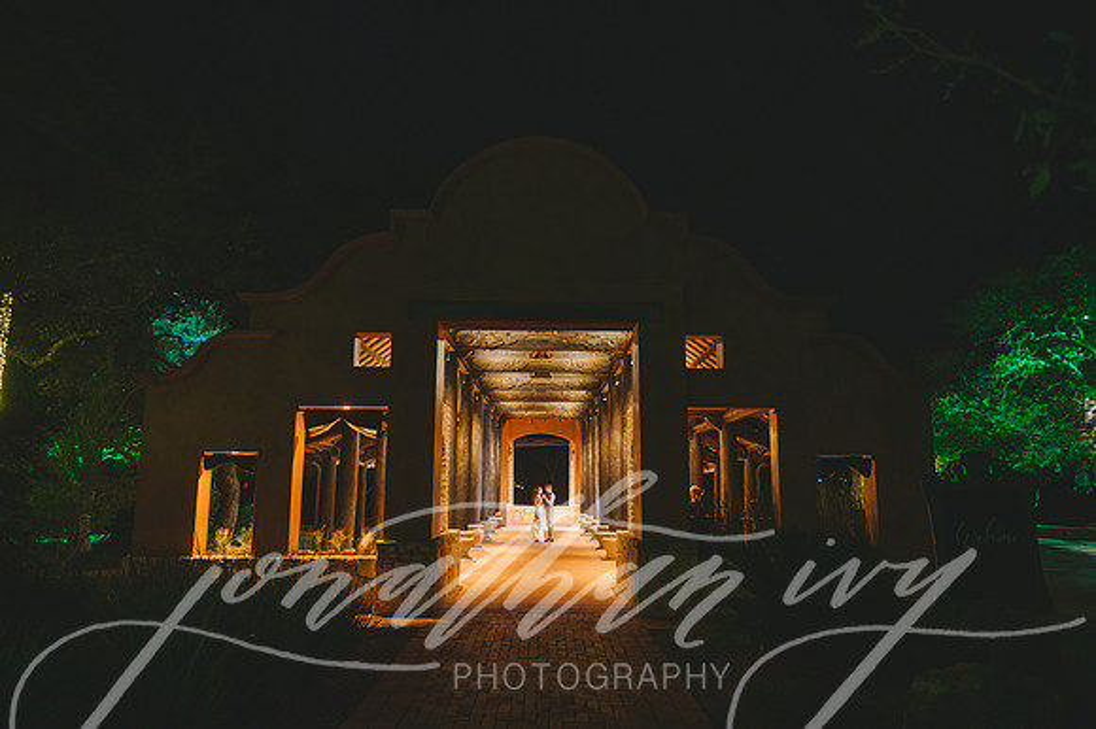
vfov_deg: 53.1
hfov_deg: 73.8
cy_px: 364
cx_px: 548
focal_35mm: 24
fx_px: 730
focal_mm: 24
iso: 2500
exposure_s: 1/40
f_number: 2.8
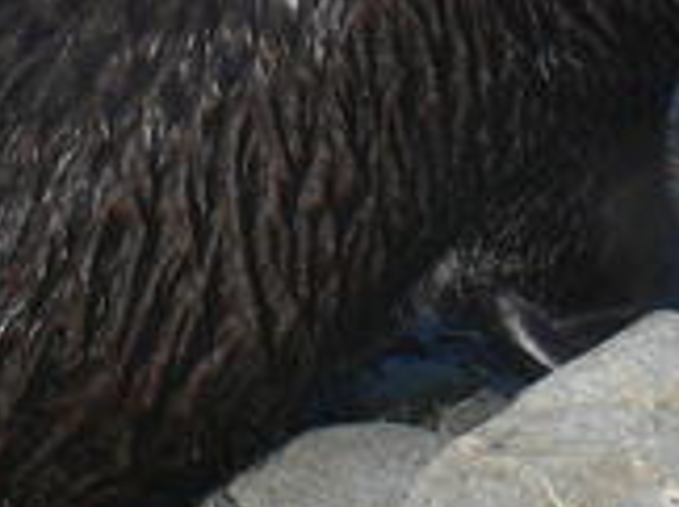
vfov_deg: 2.8
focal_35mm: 534
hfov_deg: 3.7
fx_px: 10459
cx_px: 218
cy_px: -256
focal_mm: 17.9
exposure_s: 1/320
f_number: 5.6
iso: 80
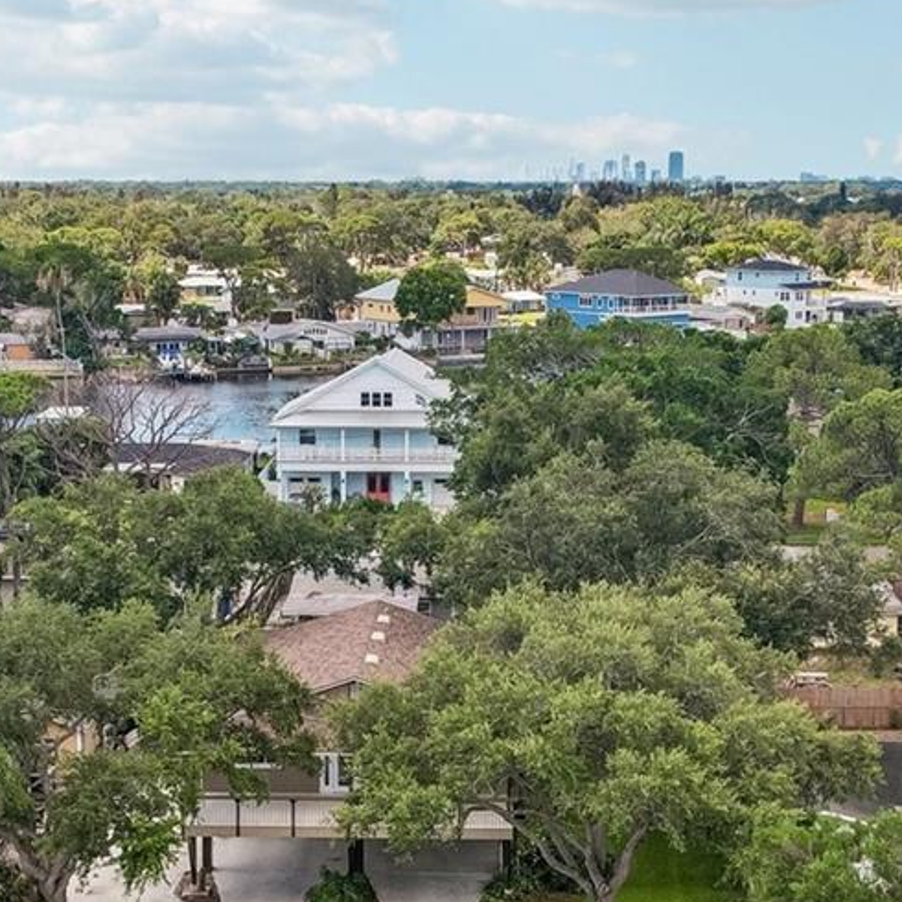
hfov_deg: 28.1
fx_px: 1798
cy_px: 906
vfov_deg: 26.6
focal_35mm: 61
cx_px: 418
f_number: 2.8
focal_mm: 8.4
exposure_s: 1/400
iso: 200
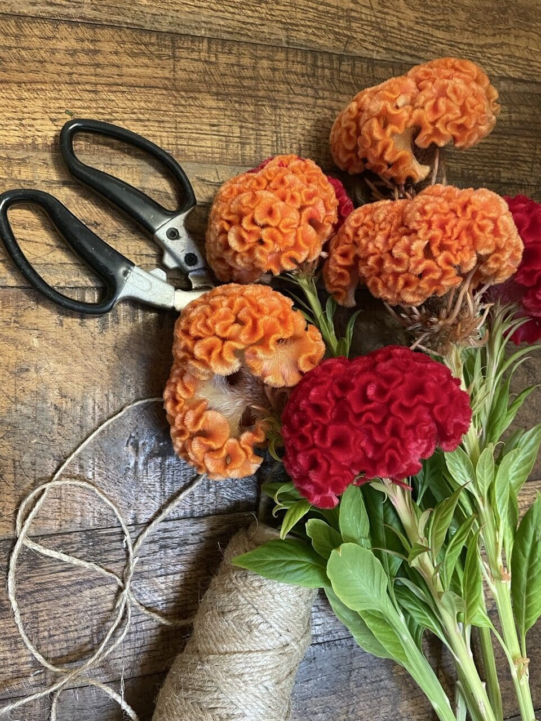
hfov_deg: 53.1
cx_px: 270
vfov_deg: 67.3
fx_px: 542
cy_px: 360
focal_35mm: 26
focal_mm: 4.2
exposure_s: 1/33
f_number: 1.6
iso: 400
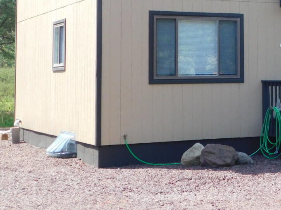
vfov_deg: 15.9
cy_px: 21
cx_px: 295
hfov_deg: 20.5
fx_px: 747
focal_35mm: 92
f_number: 3.6
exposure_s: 1/400
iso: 125
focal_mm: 7.1
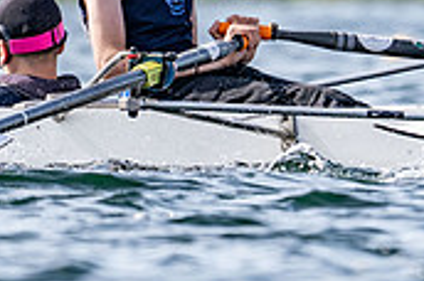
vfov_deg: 0.7
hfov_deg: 1.0
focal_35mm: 2028
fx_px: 23841
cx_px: 513
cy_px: -17
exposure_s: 1/2500
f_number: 4.5
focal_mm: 400
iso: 320
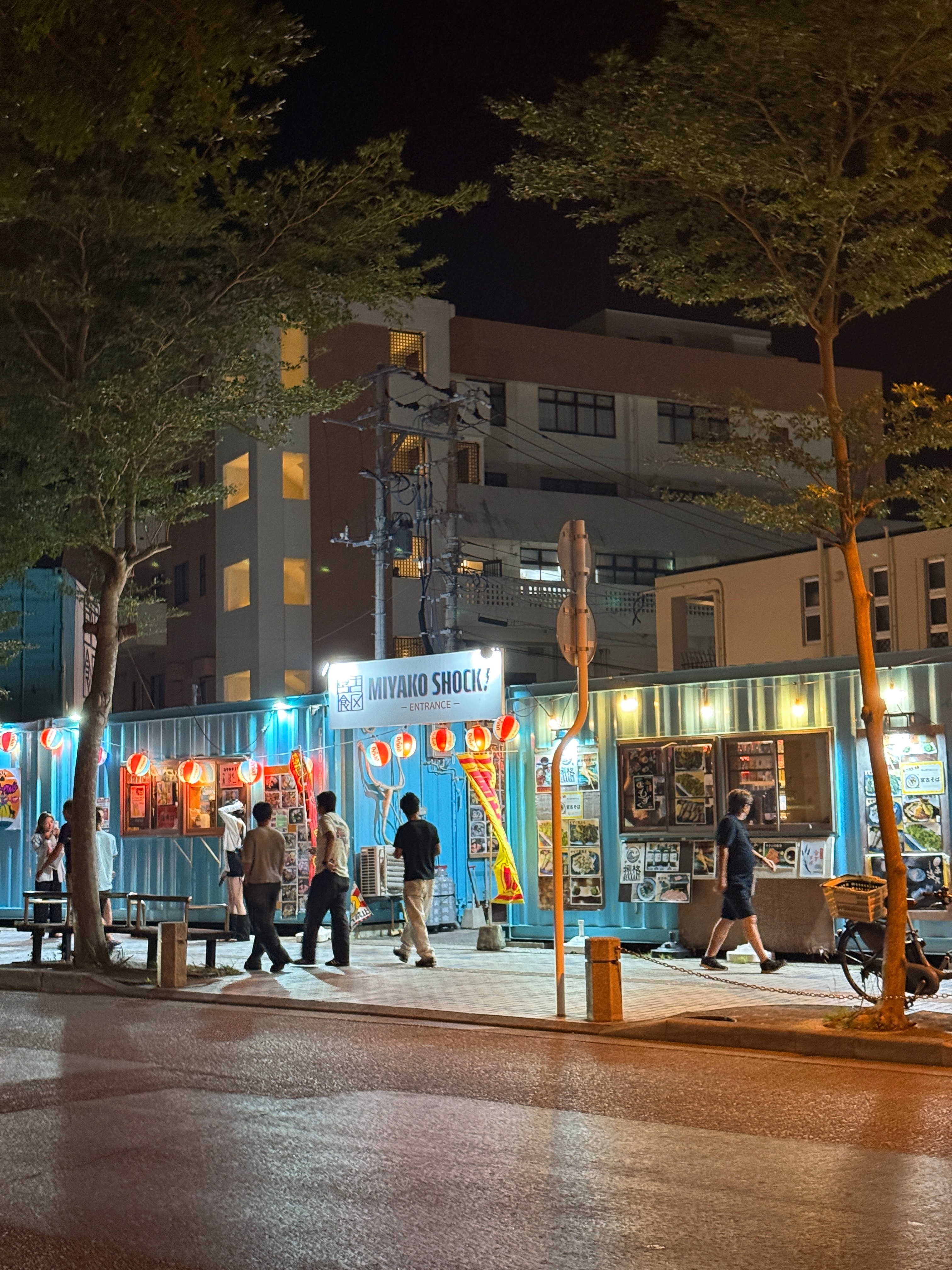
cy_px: 635
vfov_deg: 39.7
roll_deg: +0.8
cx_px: 476
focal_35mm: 48
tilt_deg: +7.0
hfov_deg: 30.3
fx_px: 1760
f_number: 1.78
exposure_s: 1/40
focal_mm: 6.76
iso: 500
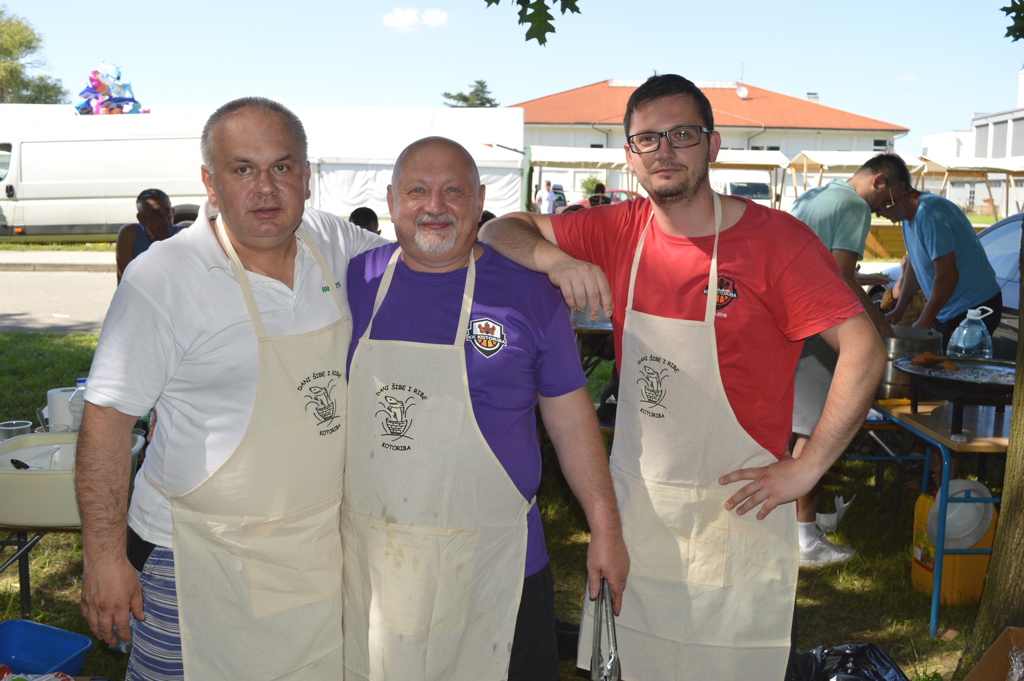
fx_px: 1023
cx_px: 512
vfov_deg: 36.8
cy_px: 340
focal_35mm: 36
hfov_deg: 53.2
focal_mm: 24
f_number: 6.3
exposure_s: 1/200
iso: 100
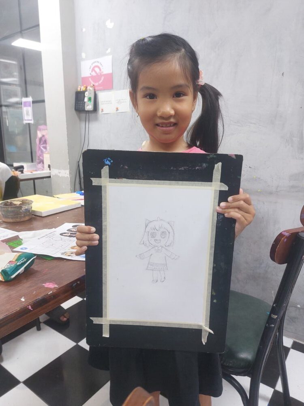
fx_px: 293
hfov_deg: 54.9
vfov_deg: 69.4
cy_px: 203
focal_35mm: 25
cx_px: 152
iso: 200
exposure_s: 1/100
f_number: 1.8
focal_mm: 5.23
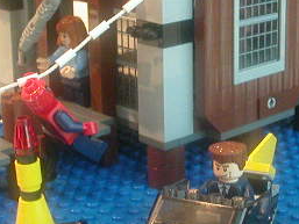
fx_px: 795
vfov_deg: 16.0
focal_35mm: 92
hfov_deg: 21.2
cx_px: 213
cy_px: 68
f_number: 2.7
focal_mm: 5.6
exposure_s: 1/19.2
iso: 400
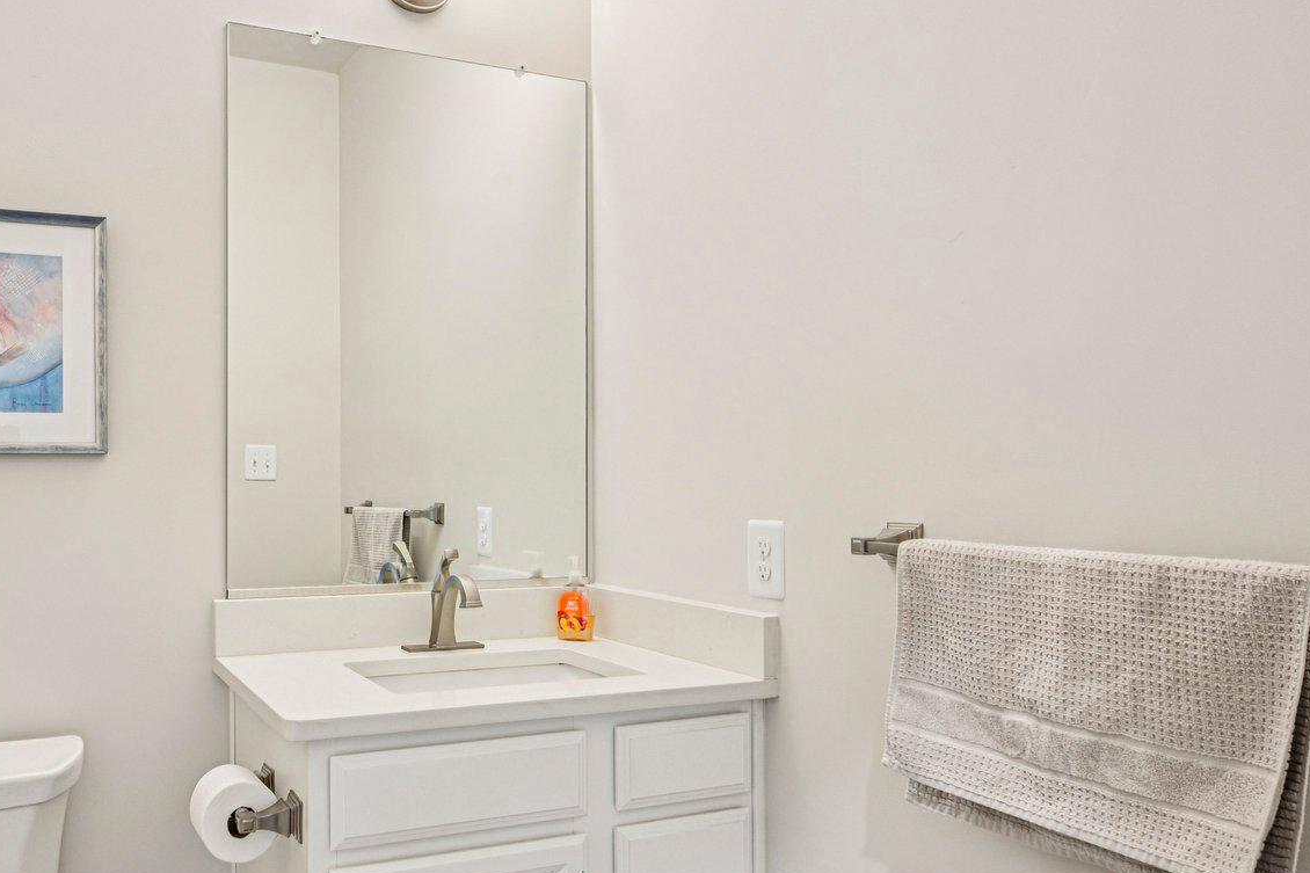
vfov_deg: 44.9
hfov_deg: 61.8
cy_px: 474
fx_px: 1055
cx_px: 416
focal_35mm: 29
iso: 400
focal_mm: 16
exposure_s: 1/10
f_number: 8
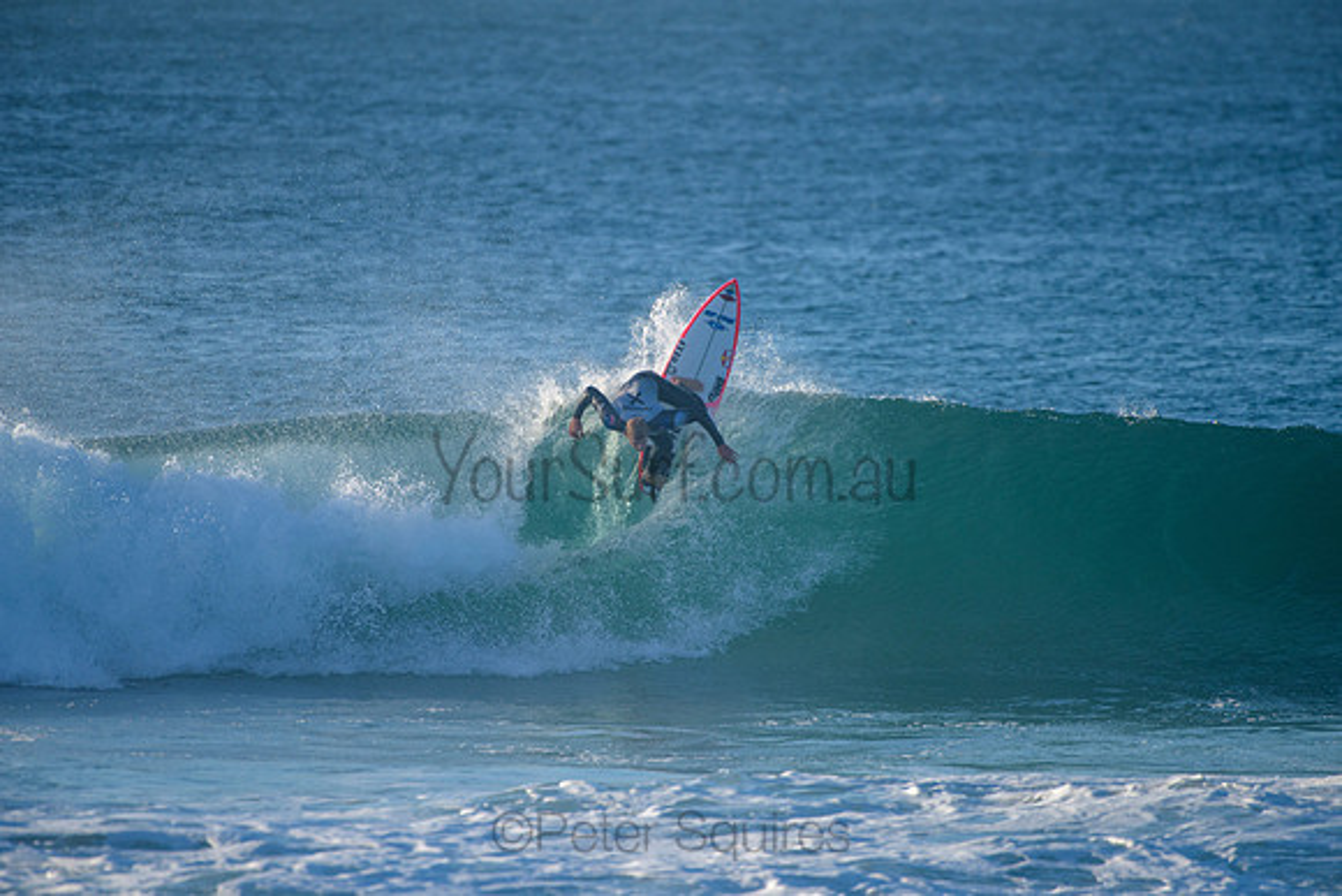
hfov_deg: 3.8
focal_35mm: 540
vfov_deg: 2.5
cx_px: 673
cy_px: 427
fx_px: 20122
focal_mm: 500
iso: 400
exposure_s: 1/2000
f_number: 5.6
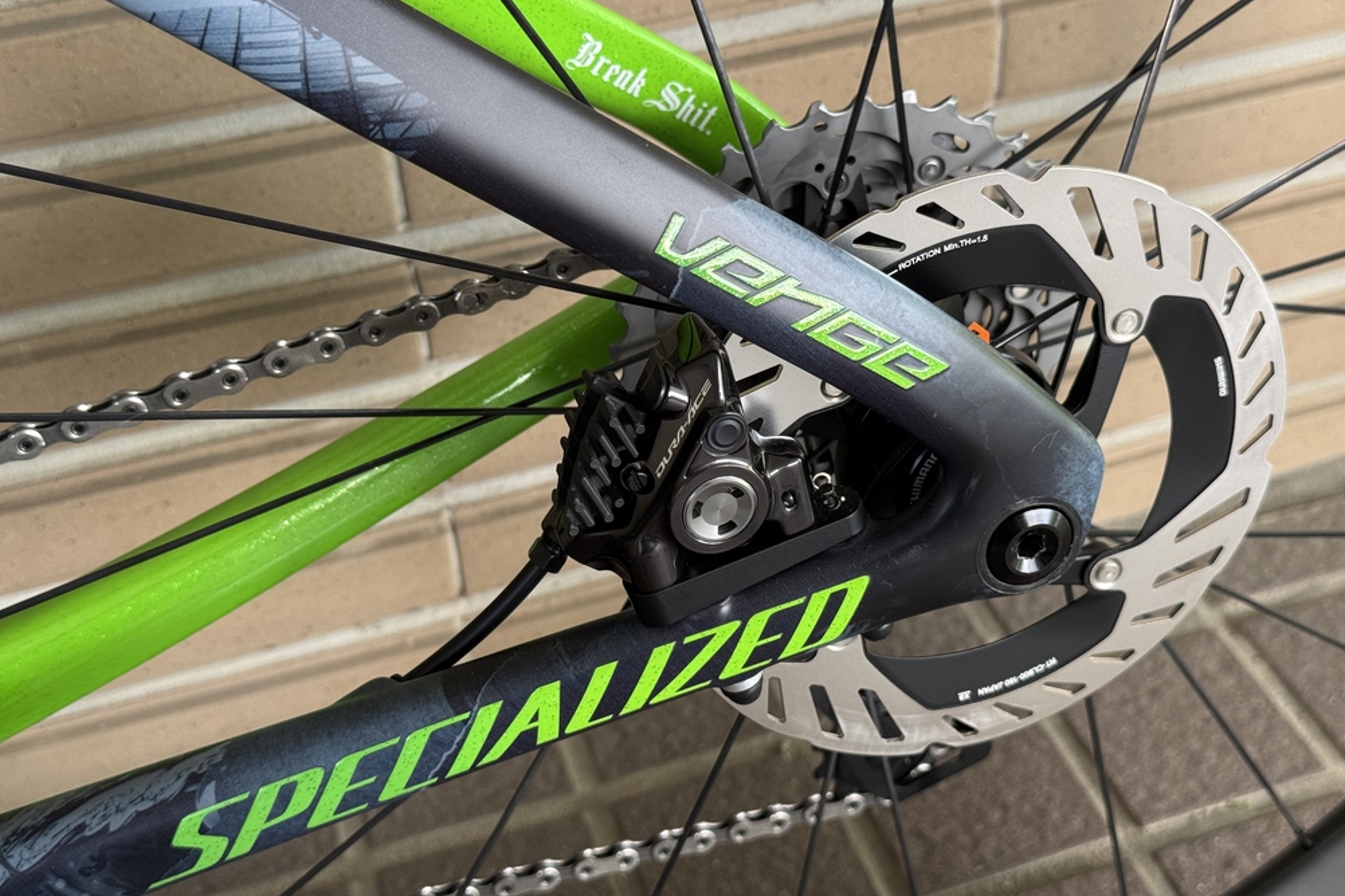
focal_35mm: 51
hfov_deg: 38.9
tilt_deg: -37.3
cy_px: 384
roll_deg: +2.7
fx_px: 1905
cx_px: 671
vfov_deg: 26.5
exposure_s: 1/60
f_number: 1.78
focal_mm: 6.76
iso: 160
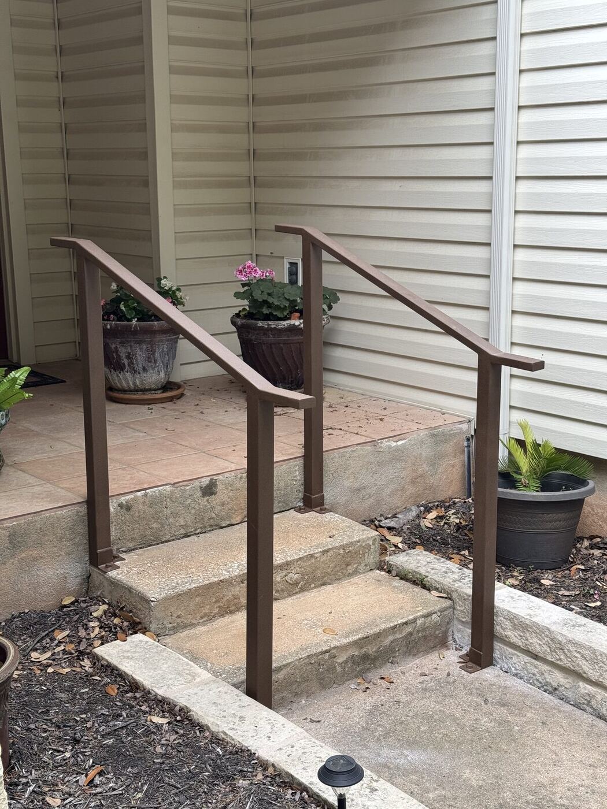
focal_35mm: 48
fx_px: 1122
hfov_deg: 30.3
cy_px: 404
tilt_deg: -12.1
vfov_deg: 39.7
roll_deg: +1.0
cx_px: 304
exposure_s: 1/171
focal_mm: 6.76
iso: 64
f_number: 1.78
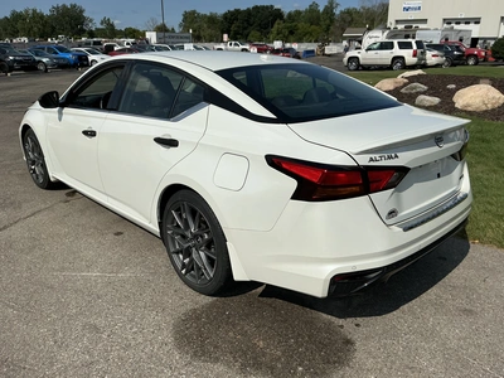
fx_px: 408
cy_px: 189
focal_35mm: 28
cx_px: 252
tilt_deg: -17.1
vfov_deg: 49.7
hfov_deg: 63.4
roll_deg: +1.7
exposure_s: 1/5814
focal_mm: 3
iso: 25
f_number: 1.8
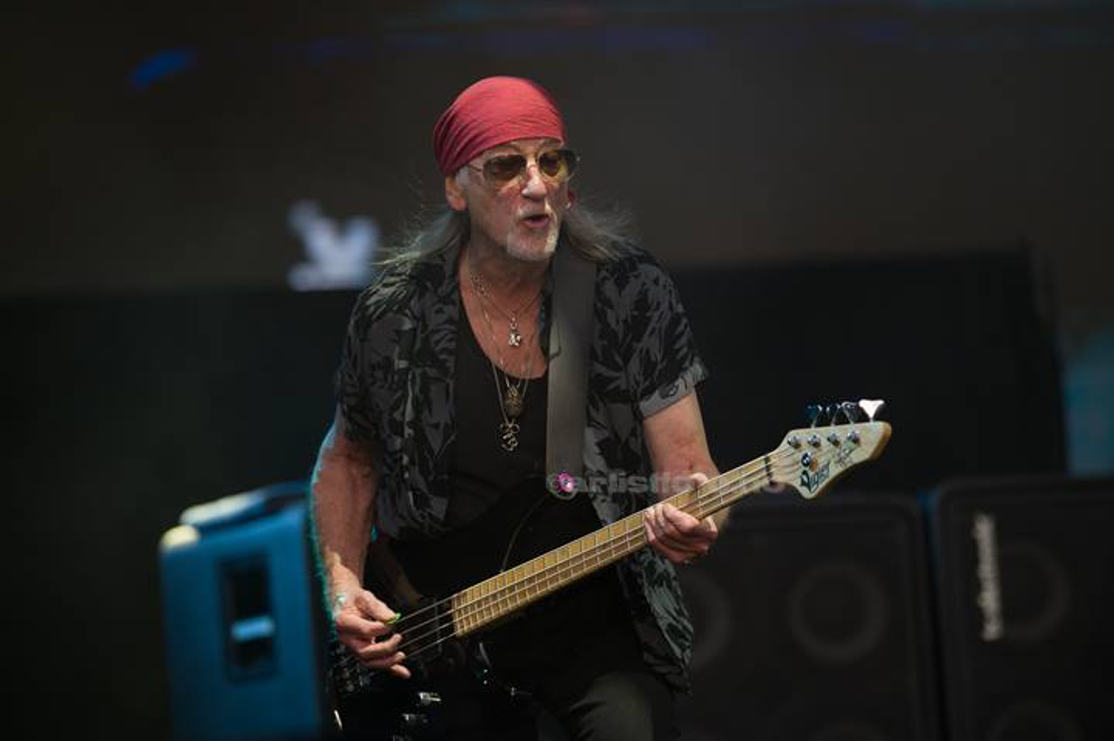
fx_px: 9277
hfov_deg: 6.9
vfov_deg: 4.6
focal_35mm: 300
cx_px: 557
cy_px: 370
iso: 640
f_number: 2.8
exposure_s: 1/1250
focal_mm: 300
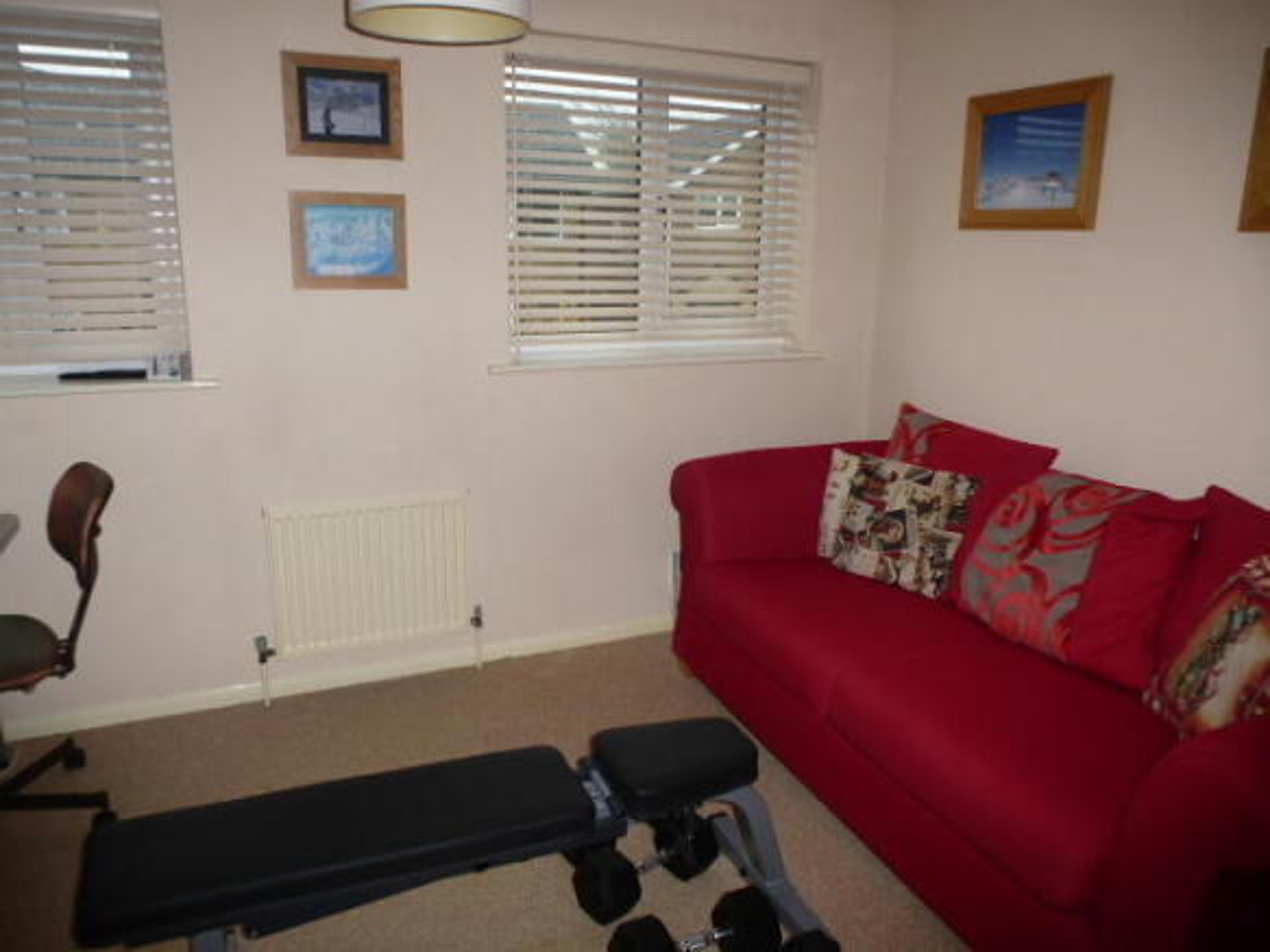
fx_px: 880
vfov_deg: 56.8
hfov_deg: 71.6
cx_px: 635
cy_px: 476
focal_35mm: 24
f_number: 3.3
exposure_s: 1/60
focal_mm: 4.3
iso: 160
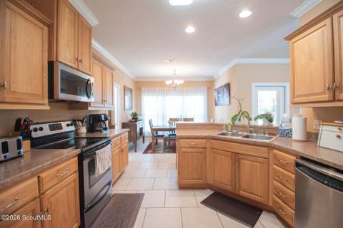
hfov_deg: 100.4
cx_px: 172
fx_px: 143
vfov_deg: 77.3
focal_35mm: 15
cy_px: 114
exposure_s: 1/80
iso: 1250
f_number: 3.5
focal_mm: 10
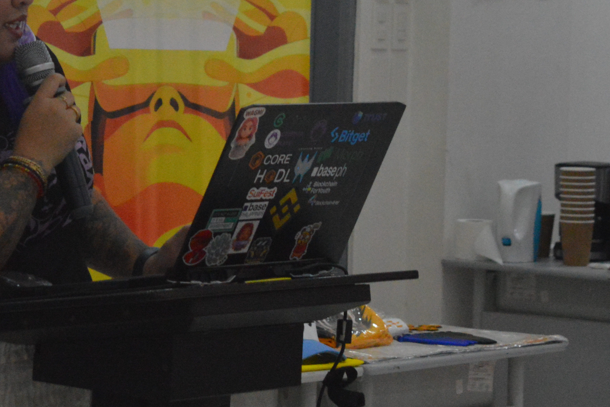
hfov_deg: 10.5
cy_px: 116
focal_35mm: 195
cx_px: 30
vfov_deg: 7.0
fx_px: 3307
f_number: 5.6
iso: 3200
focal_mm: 55
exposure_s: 1/160
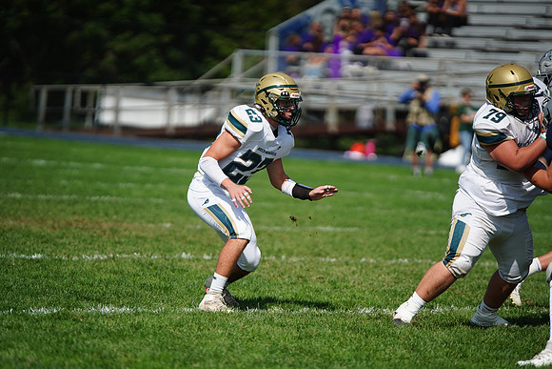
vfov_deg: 4.6
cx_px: 276
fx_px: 4601
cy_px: 184
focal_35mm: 300
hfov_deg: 6.9
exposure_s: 1/8000
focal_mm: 300
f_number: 2.8
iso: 400
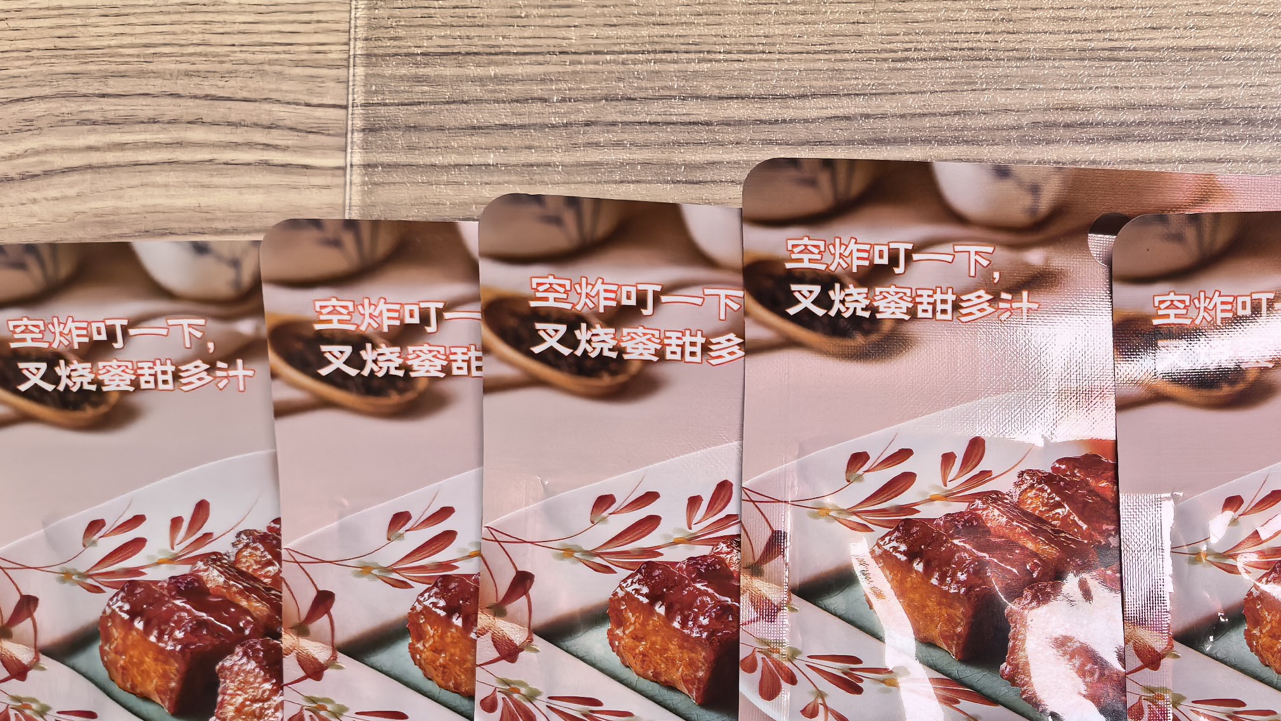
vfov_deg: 21.9
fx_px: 1800
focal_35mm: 53
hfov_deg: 36.9
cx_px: 1136
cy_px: 708
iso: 125
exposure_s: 1/100
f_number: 2
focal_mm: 6.98
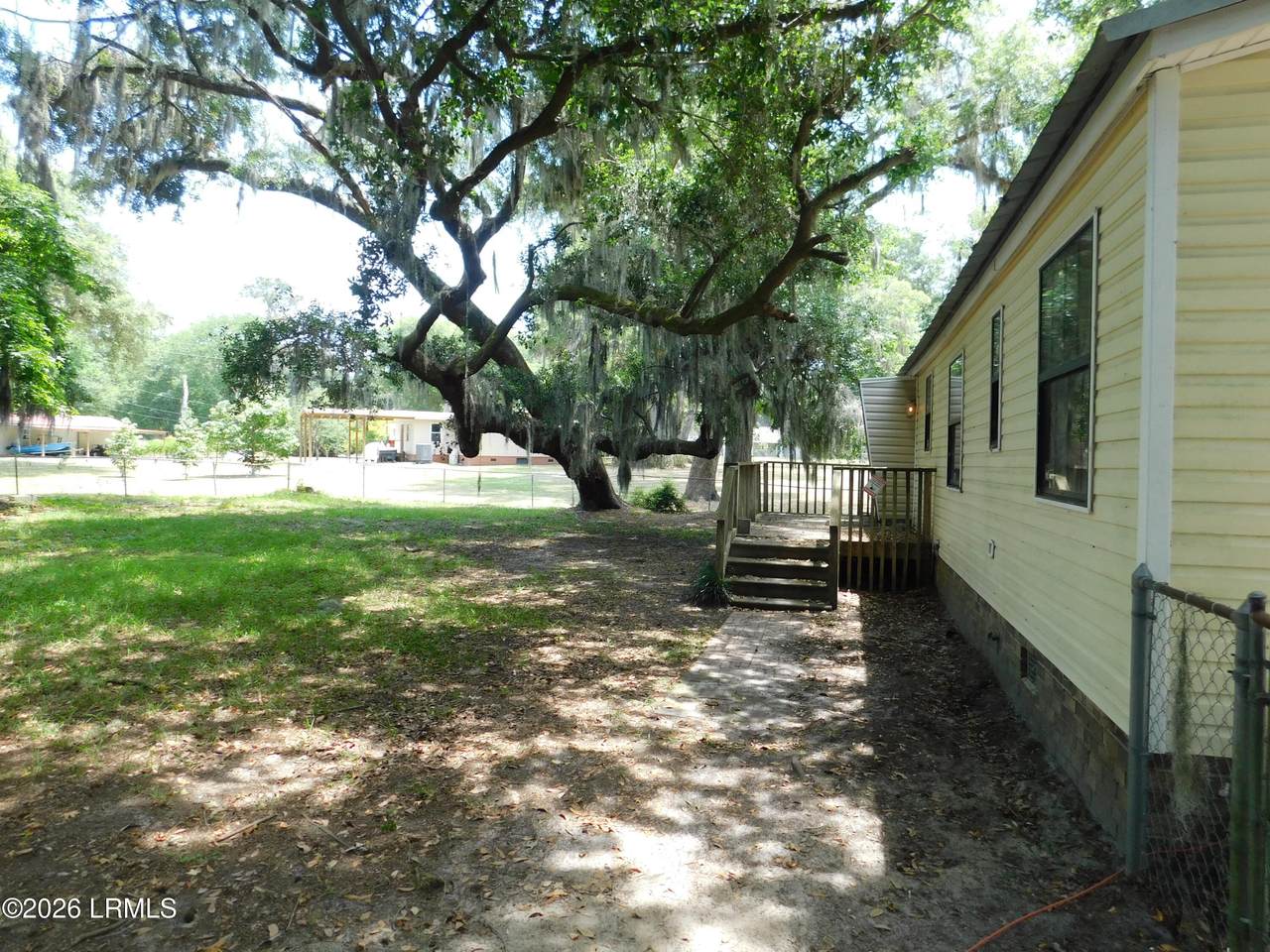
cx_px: 635
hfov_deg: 73.9
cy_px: 476
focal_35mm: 23
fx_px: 844
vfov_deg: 58.9
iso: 125
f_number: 3
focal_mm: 4
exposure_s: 1/160
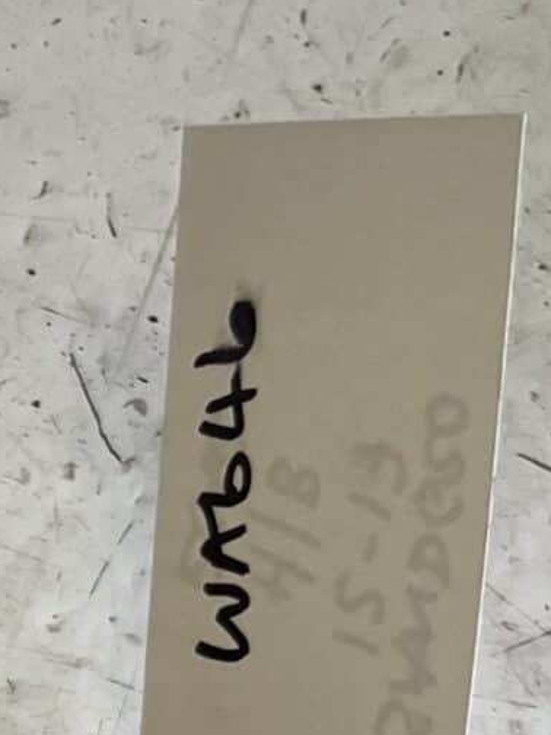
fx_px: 2801
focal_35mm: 132
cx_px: -706
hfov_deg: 10.0
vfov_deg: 13.7
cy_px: 1231
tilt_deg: -73.9
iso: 40
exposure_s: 1/100
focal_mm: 5.1
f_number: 1.6
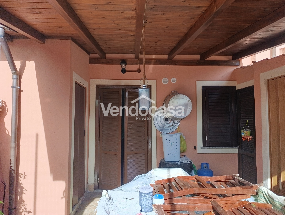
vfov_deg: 59.0
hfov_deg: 73.8
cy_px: 108
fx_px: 190
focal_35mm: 23
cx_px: 142
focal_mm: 6.14
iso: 80
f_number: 1.6
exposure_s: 1/100
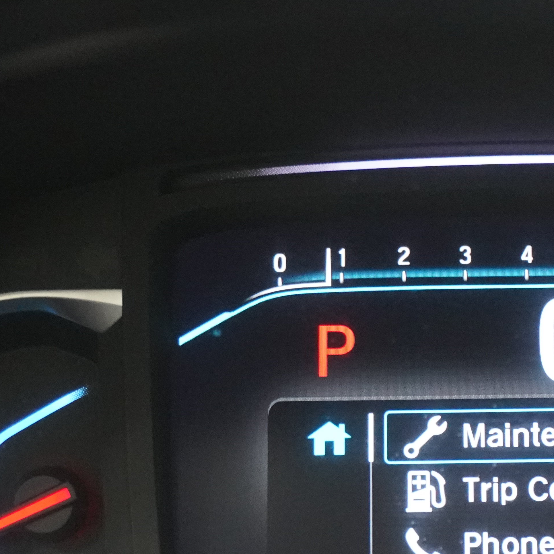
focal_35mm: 116
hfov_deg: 14.8
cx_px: 537
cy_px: 436
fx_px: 2100
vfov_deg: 14.9
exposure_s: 1/160
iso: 8000
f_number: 5
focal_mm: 34
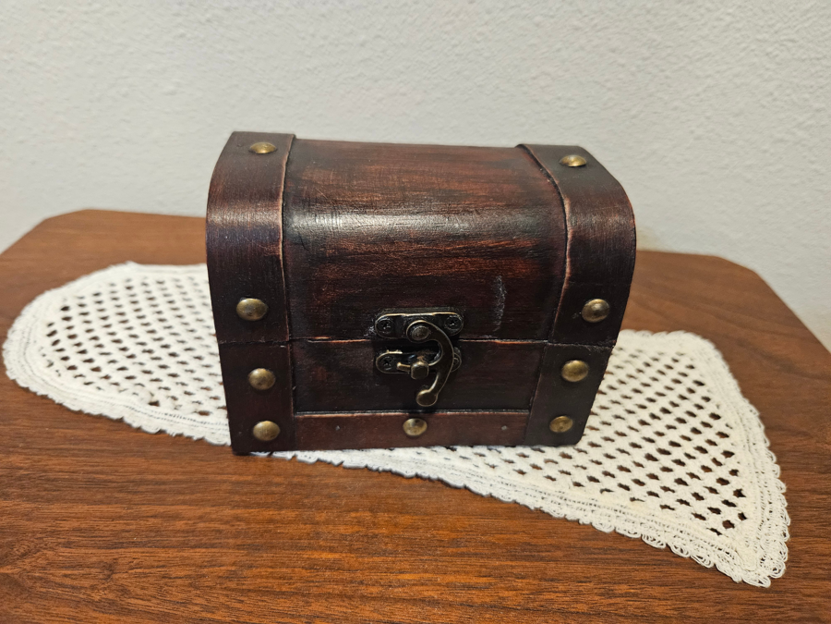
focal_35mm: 23
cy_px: 312
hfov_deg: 73.9
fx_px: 552
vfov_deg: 58.9
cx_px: 416
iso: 800
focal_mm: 5.4
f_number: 1.8
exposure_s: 1/120
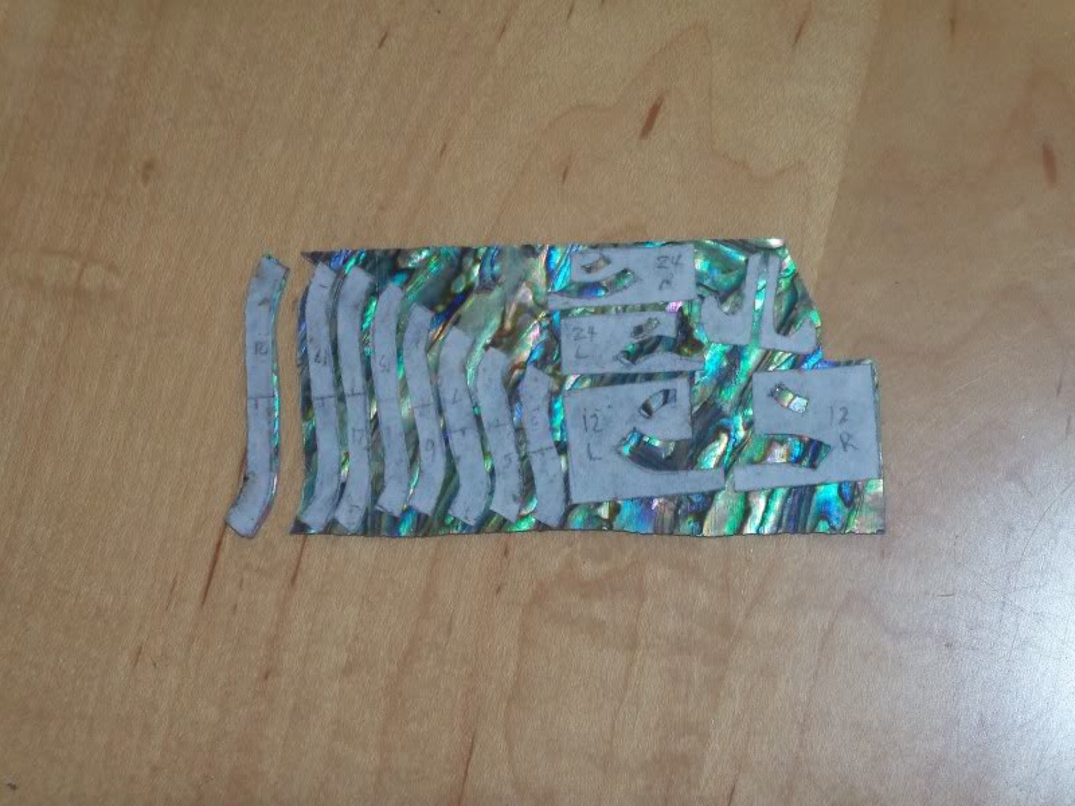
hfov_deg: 21.8
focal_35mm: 90
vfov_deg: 16.4
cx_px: 538
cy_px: 403
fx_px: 2795
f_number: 3.8
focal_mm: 16
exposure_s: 1/60
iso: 100
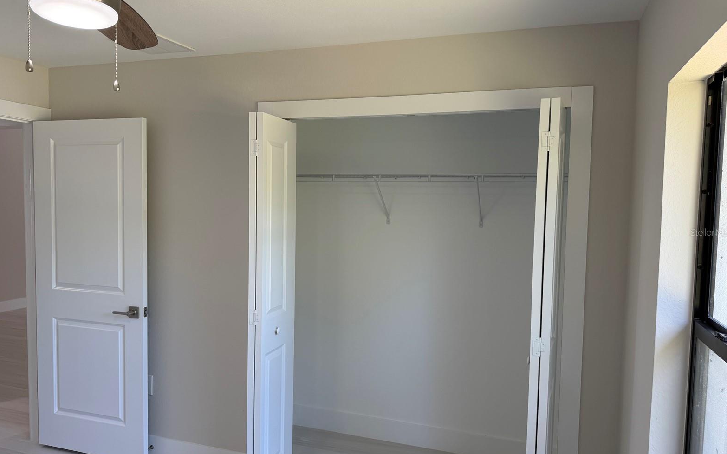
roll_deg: +0.1
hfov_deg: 70.4
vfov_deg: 47.6
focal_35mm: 26
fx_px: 515
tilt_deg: -5.1
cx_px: 363
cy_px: 232
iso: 80
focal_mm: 6.76
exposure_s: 1/175
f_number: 1.78
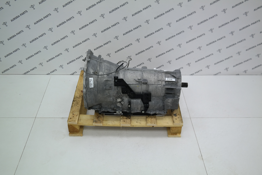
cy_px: 88
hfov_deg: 42.7
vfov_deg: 29.2
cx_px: 131
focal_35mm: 46
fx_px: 335
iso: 200
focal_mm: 30
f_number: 4.5
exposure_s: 1/80
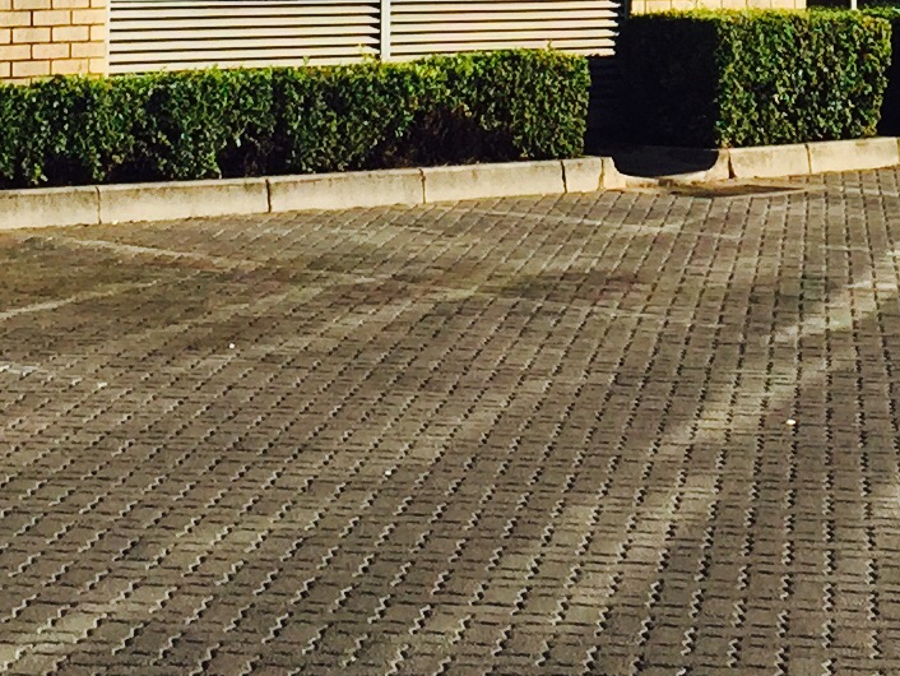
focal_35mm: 134
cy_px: -420
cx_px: 826
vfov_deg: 10.6
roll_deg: -0.5
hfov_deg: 14.5
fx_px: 3485
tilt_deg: +3.3
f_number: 2.2
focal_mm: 4.15
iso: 32
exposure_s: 1/1721
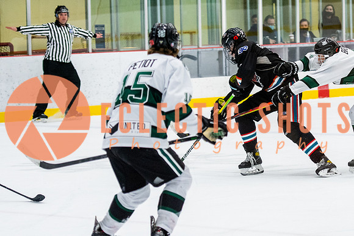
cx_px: 253
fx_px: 1996
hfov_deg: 10.1
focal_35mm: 203
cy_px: 71
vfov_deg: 6.8
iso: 1800
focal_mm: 92
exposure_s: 1/640
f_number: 2.8
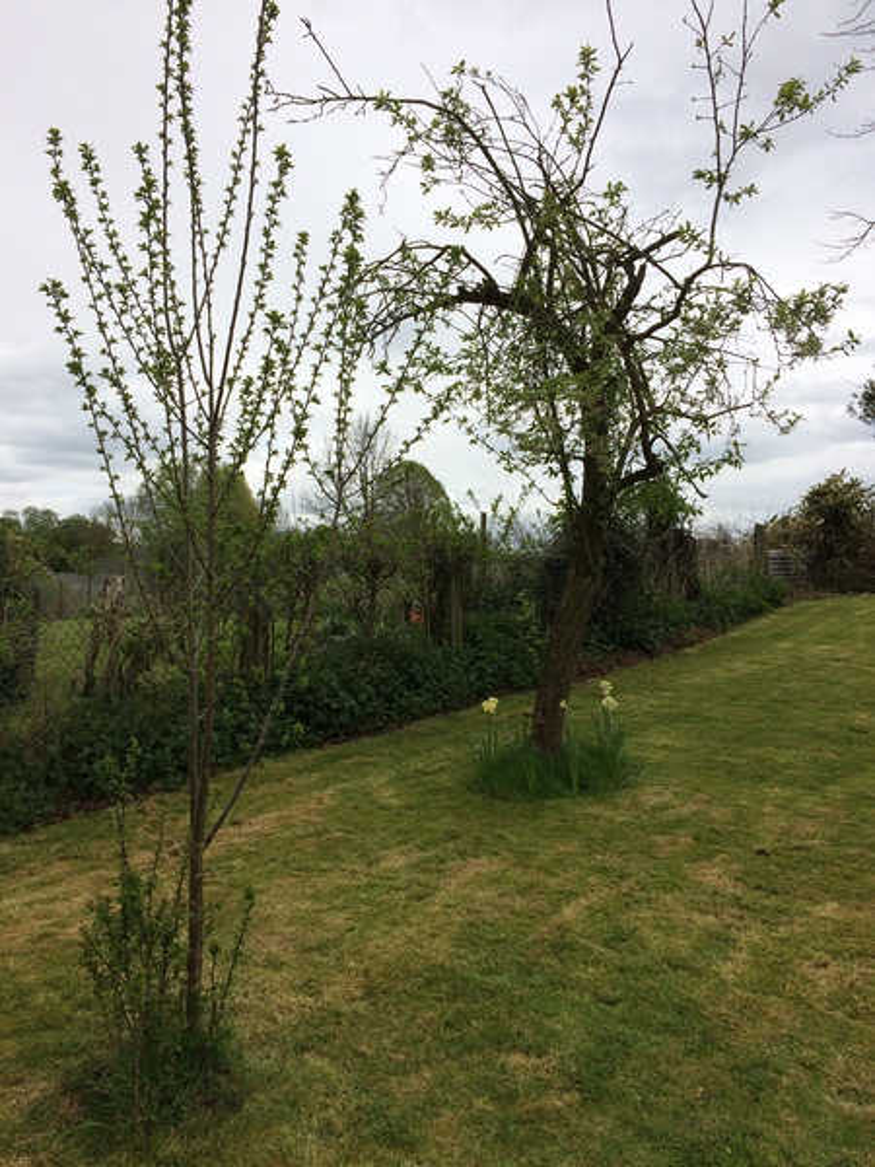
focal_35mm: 29
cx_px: 438
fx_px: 977
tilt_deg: +0.8
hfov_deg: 48.2
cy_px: 584
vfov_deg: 61.7
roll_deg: -0.5
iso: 32
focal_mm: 4.15
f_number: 2.2
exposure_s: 1/1580
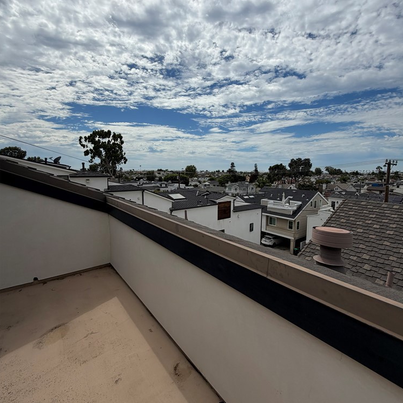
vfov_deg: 83.9
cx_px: 206
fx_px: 224
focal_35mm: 17
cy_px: 190
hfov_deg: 84.0
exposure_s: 1/2841
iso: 20
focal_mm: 2.22
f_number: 2.2
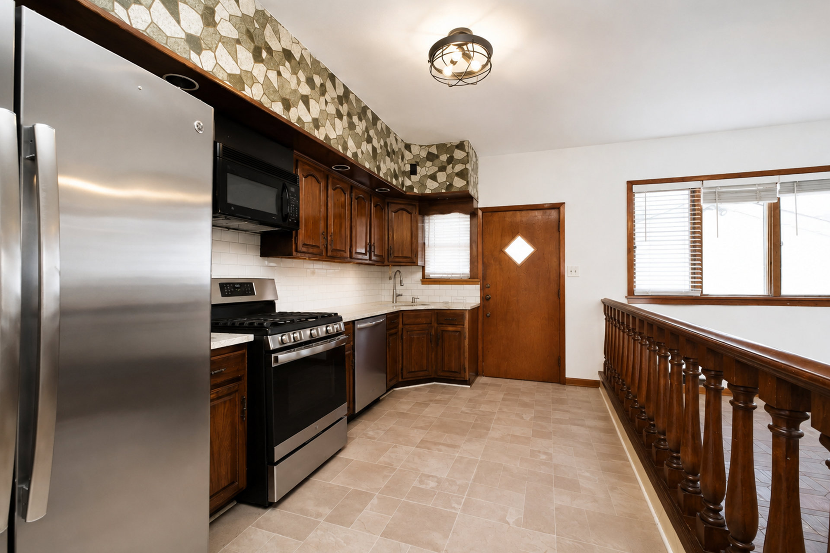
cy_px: 276
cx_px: 415
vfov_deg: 77.3
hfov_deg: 100.4
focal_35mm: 15
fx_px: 346
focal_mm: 10
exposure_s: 1/125
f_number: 9
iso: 1600
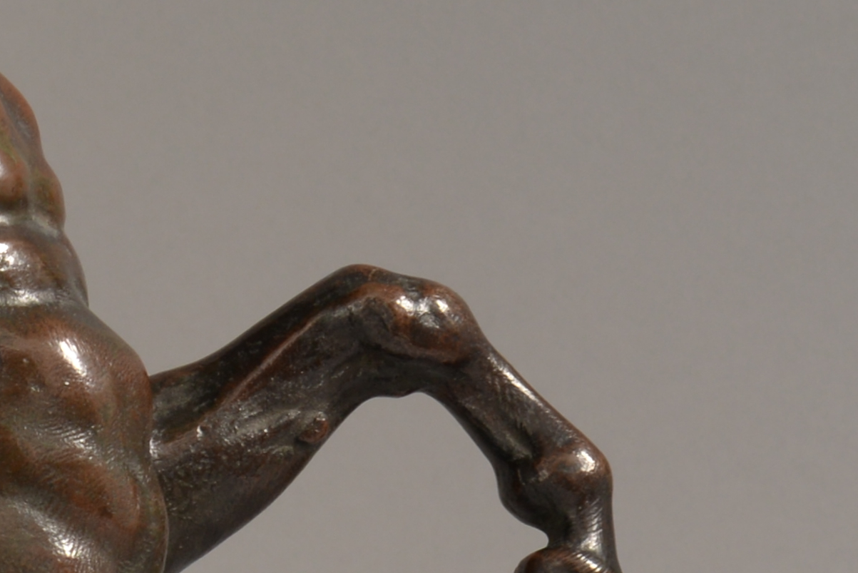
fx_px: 10132
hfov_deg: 4.8
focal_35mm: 425
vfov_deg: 3.2
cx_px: -500
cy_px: 656
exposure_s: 1/100
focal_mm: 85
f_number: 16
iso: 250
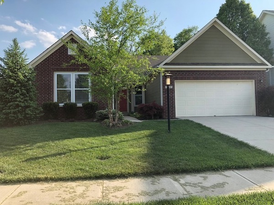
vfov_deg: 49.7
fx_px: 222
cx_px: 137
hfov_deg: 63.4
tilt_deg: +1.6
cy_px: 102
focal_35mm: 28
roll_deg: +1.3
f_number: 1.8
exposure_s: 1/852
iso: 20
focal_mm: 3.99
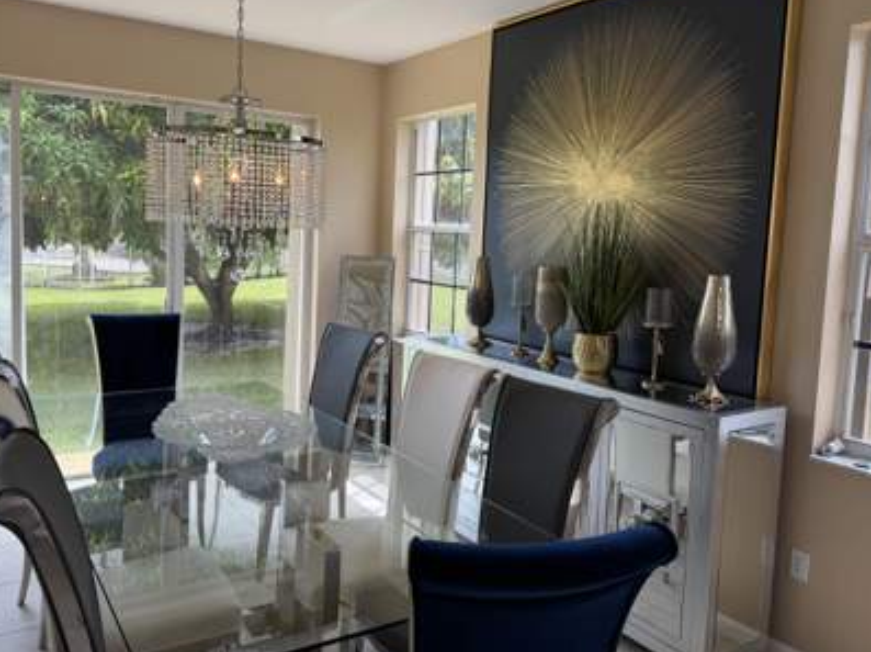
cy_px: 295
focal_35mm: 29
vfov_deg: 48.1
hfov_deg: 61.6
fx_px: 729
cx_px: 406
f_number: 1.78
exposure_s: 1/120
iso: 64
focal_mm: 6.76
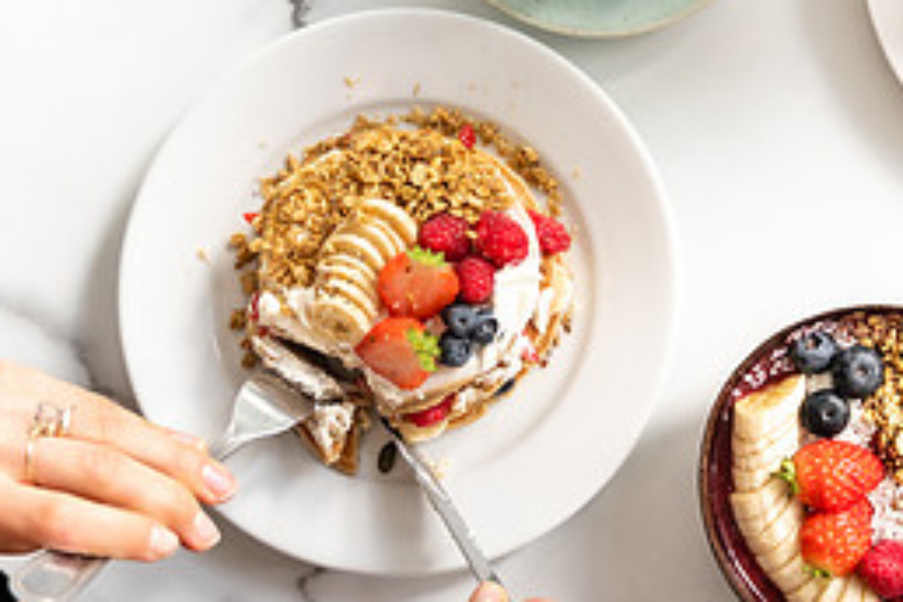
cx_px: 798
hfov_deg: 22.1
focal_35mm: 90
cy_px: 163
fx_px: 2257
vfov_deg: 15.1
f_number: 2.8
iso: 100
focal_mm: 40
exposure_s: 1/160
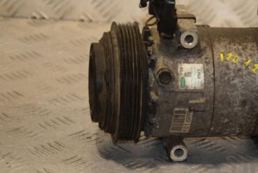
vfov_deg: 8.1
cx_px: 203
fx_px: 1212
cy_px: 81
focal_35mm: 169
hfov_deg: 12.1
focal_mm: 70
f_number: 5.3
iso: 800
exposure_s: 1/200
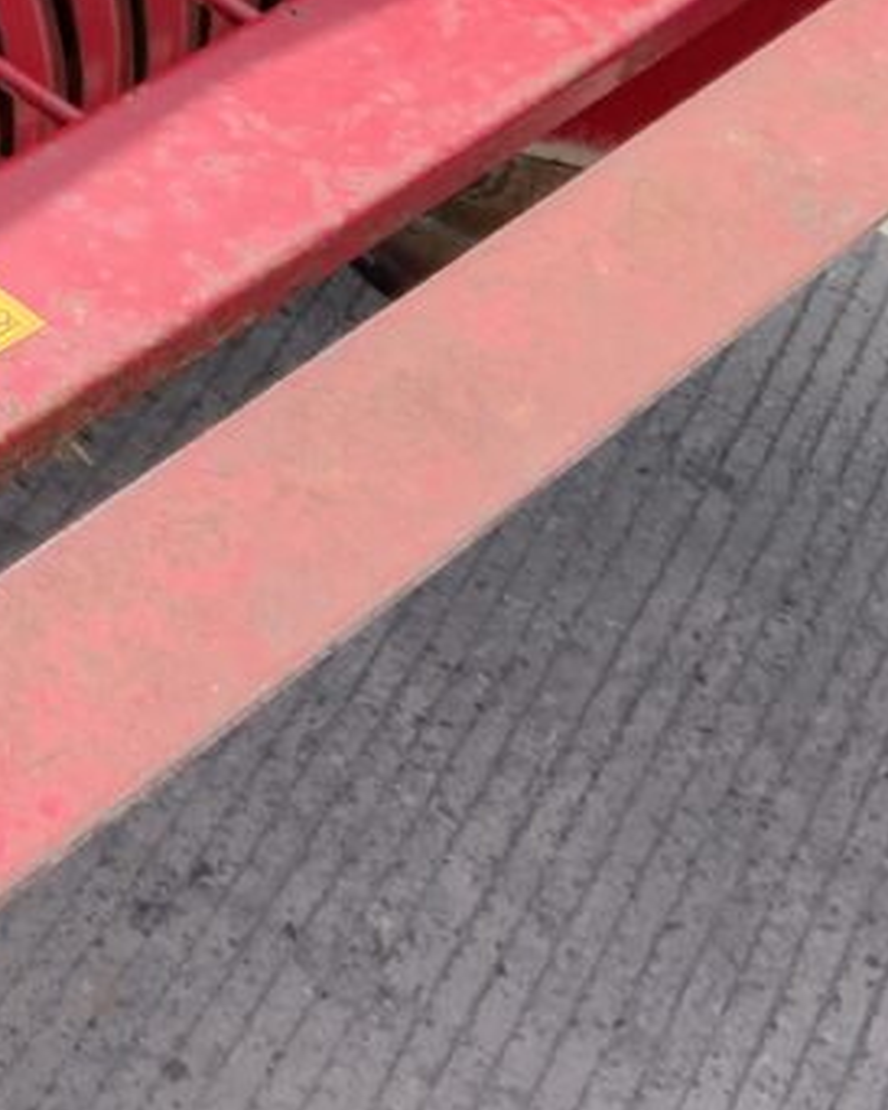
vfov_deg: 22.1
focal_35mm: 85
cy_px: 182
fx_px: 2791
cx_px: -719
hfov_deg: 15.5
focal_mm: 3
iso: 16
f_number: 1.8
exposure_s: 1/568
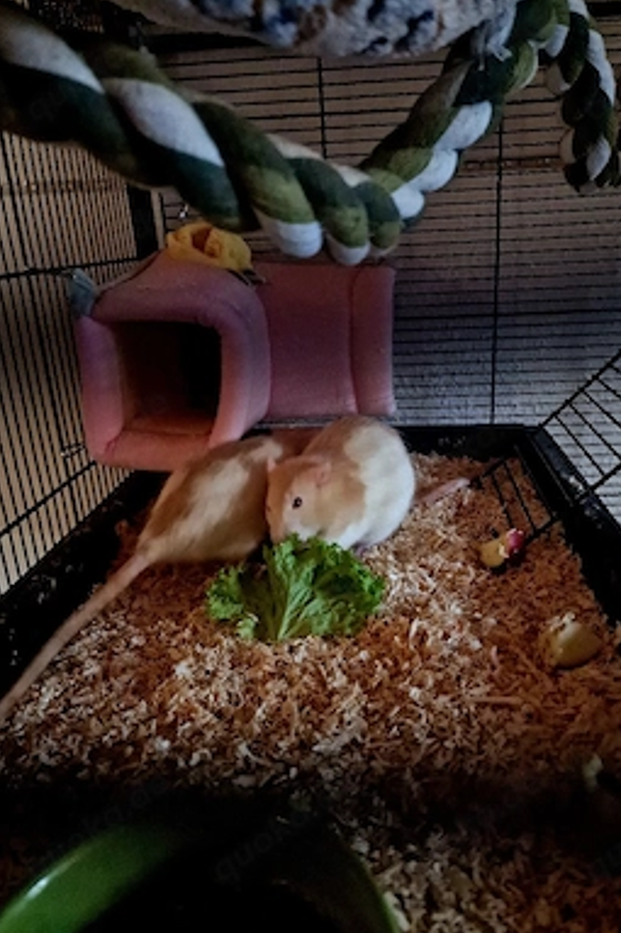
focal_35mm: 25
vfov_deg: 71.5
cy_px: 473
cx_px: 336
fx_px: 647
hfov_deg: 51.2
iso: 1600
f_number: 1.8
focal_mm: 6.4
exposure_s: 1/11
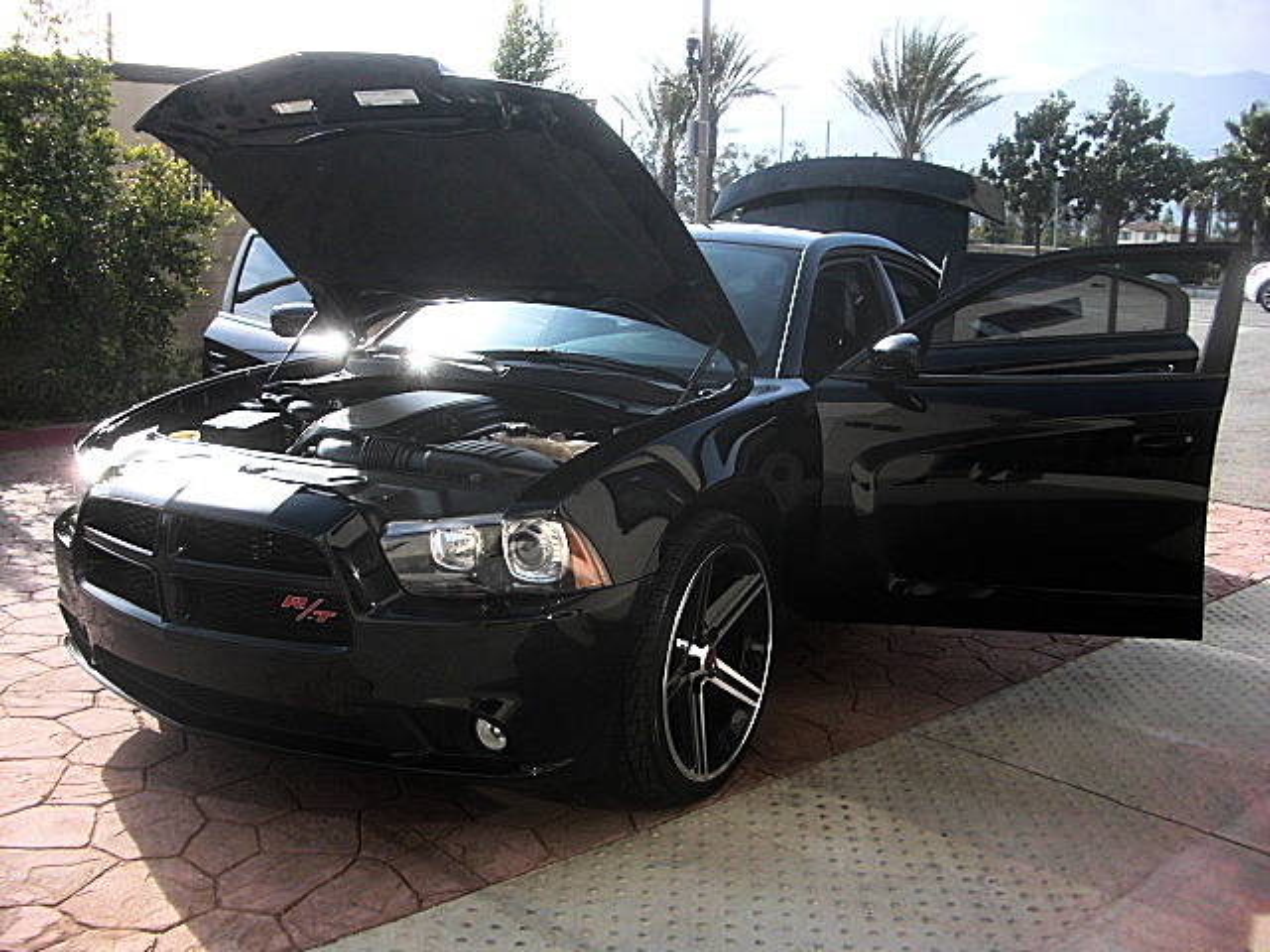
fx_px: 1321
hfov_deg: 51.4
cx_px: 635
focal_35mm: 36
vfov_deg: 39.7
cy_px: 476
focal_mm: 6.3
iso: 50
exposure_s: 1/500
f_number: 2.8
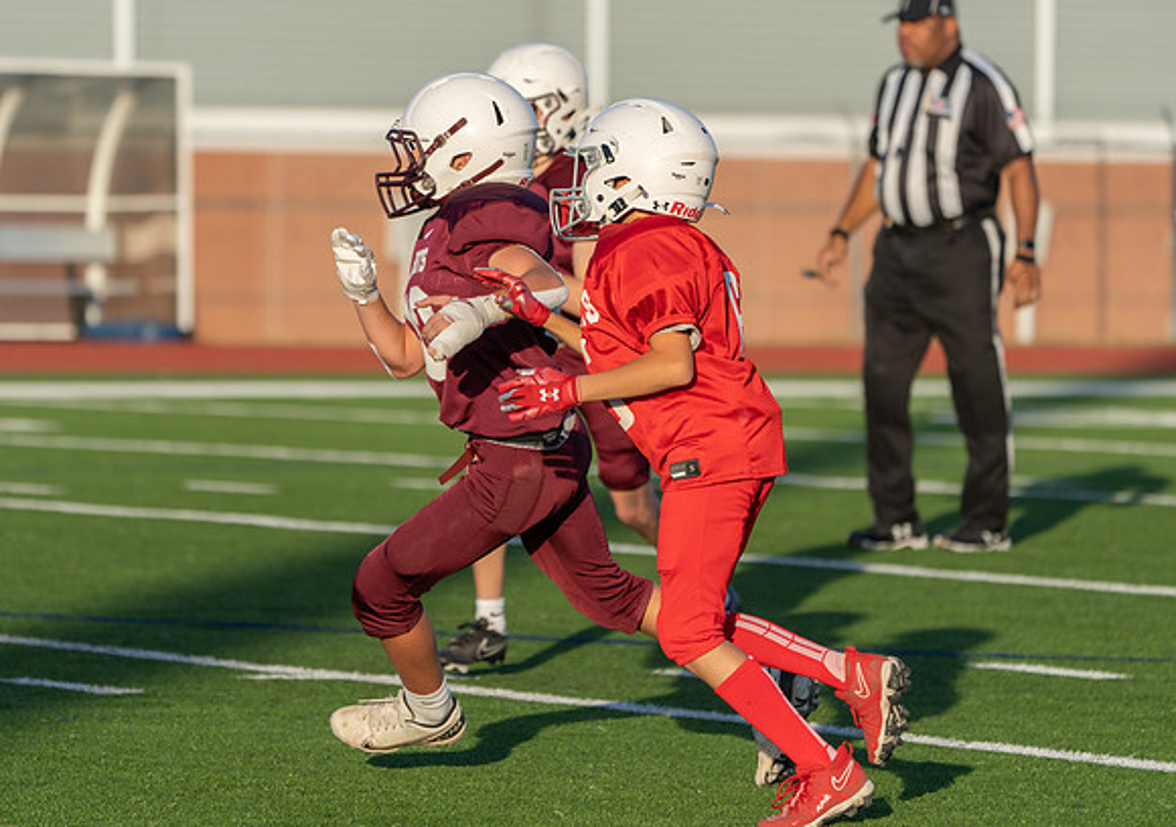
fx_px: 10055
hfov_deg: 6.7
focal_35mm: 303
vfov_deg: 4.7
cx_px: 493
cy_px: 372
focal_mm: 265
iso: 250
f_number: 5.6
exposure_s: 1/1250
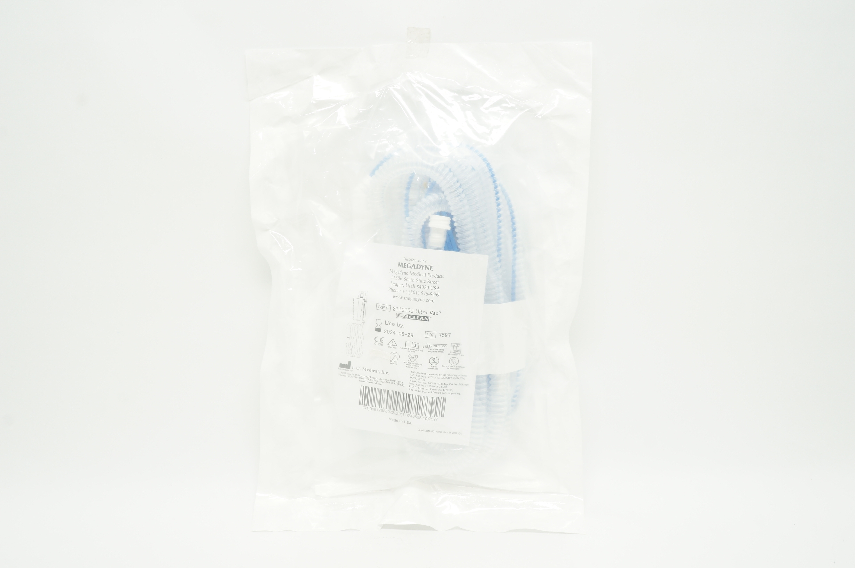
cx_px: 428
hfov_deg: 57.3
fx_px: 783
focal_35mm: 33
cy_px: 284
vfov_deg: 39.9
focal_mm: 22
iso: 400
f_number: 11
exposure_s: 1/15
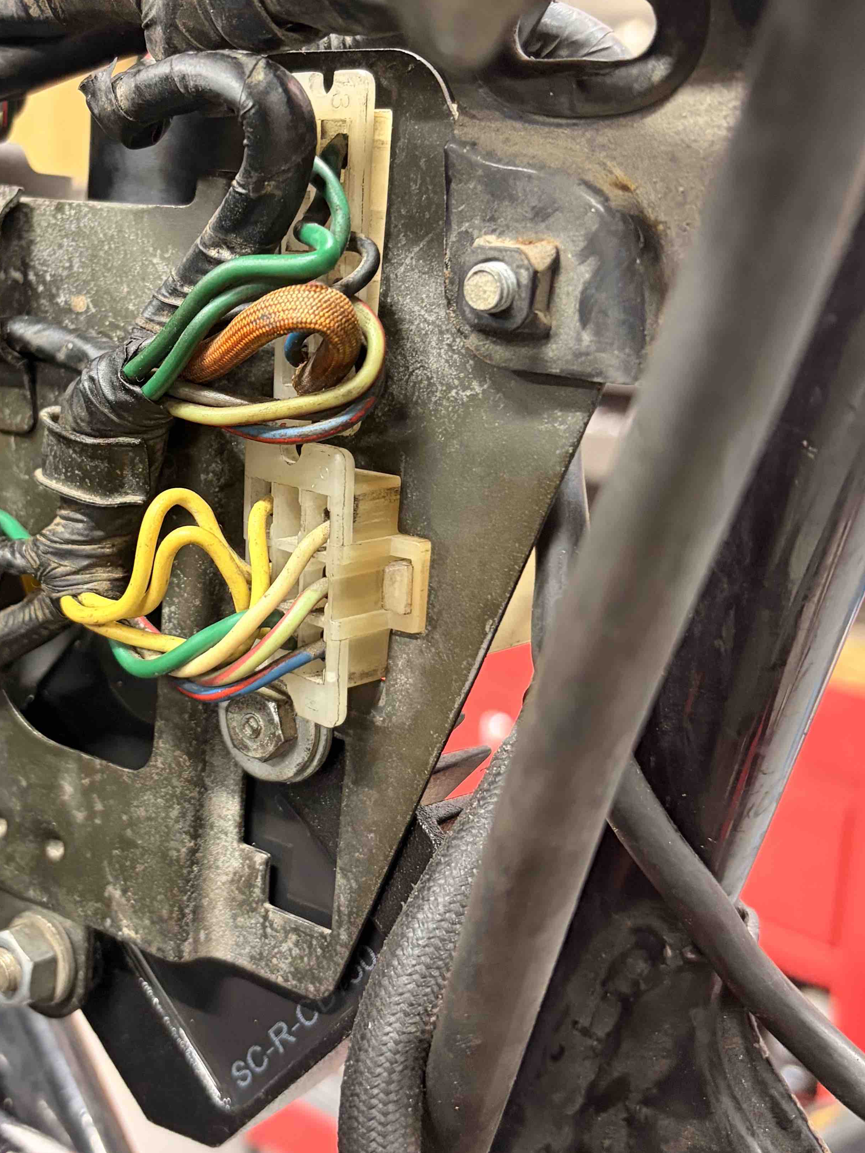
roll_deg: -1.1
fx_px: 1533
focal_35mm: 46
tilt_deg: -12.8
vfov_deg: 41.2
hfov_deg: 31.0
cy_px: 525
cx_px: 213
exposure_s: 1/40
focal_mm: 5.96
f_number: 1.6
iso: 400
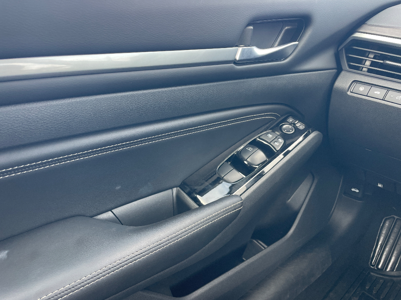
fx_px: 301
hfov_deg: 67.3
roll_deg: -0.4
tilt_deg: -26.0
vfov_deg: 53.1
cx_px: 200
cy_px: 150
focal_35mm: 26
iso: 80
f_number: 1.6
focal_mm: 4.2
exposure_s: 1/121
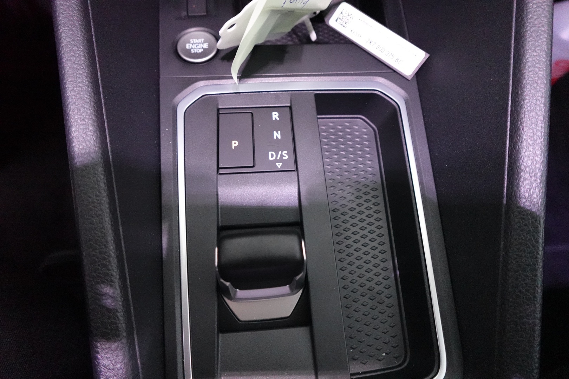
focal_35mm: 20
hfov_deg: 84.0
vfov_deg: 61.9
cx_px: 284
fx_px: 316
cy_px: 190
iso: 4000
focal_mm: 7.6
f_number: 2
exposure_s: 1/80
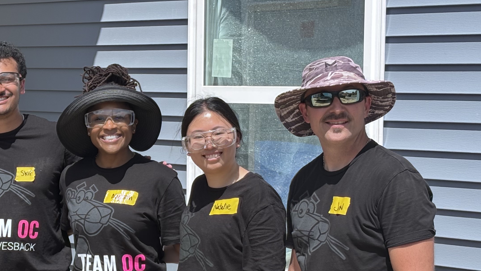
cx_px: 75
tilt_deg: -4.8
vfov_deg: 11.4
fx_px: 1352
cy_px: 201
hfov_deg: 19.9
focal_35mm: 106
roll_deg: +0.3
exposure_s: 1/1522
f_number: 1.6
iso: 32
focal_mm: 5.96
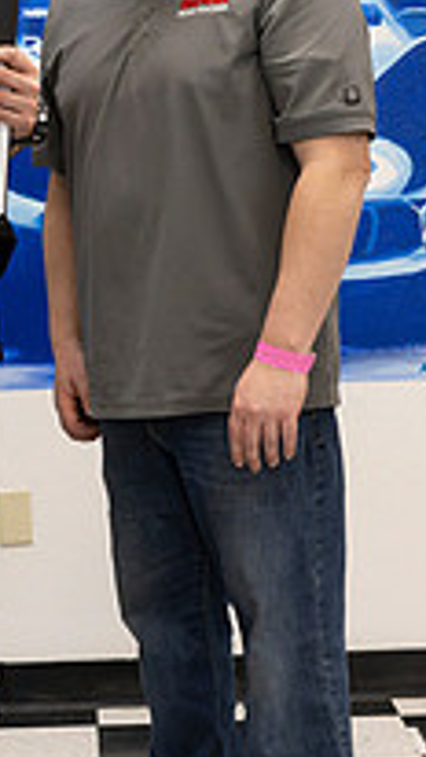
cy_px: 342
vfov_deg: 22.2
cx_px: 11
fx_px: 1926
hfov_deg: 12.5
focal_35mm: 96
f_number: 7.1
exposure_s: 1/250
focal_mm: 42
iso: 8000
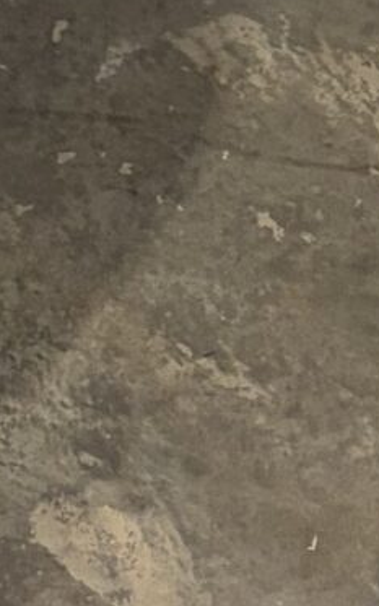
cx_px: -535
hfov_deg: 6.6
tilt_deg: -20.6
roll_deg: -0.4
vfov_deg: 9.0
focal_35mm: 189
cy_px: -1210
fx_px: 3125
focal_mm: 5.96
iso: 125
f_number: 1.6
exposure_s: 1/60
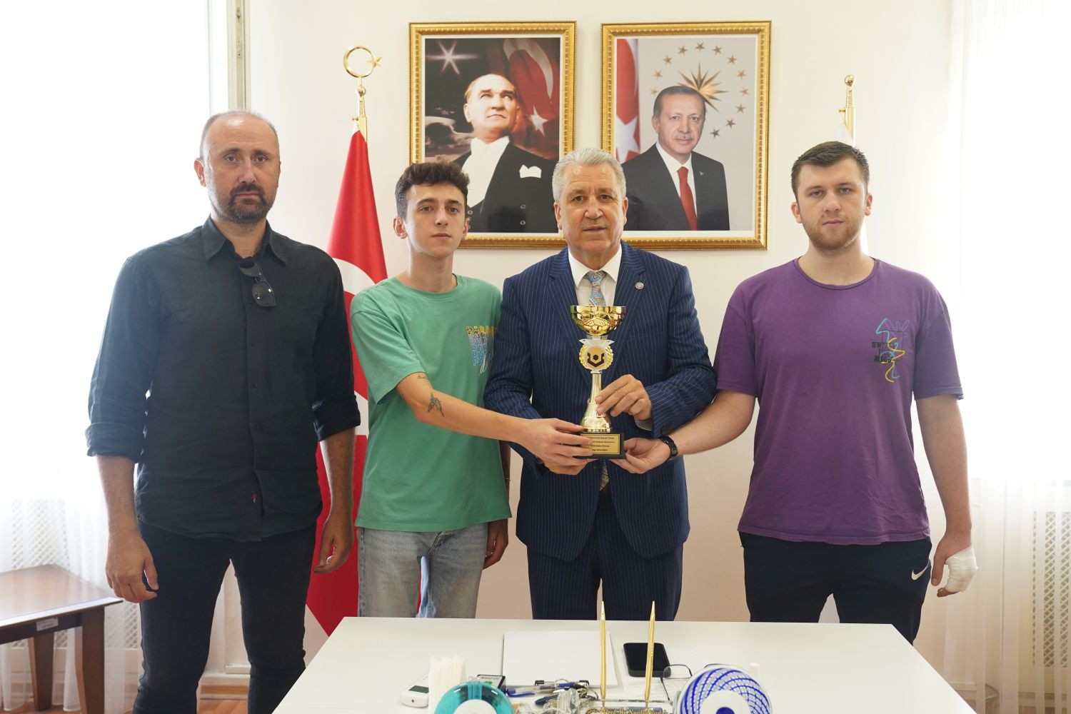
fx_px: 1011
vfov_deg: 38.9
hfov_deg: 55.8
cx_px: 536
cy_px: 357
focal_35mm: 34
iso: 2000
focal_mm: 34
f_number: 4.5
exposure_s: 1/125
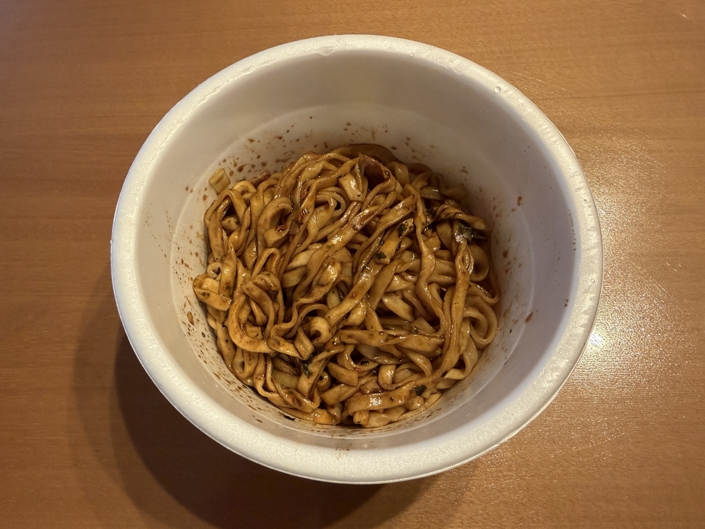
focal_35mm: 24
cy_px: 264
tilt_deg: -68.1
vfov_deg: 56.8
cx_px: 352
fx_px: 489
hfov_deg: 71.6
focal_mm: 2.22
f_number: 2.2
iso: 320
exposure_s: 1/50
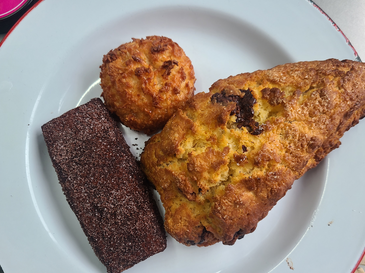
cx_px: 198
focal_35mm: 29
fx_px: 306
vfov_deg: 48.2
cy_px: 150
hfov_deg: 61.6
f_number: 1.8
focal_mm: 5.4
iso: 50
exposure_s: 1/59
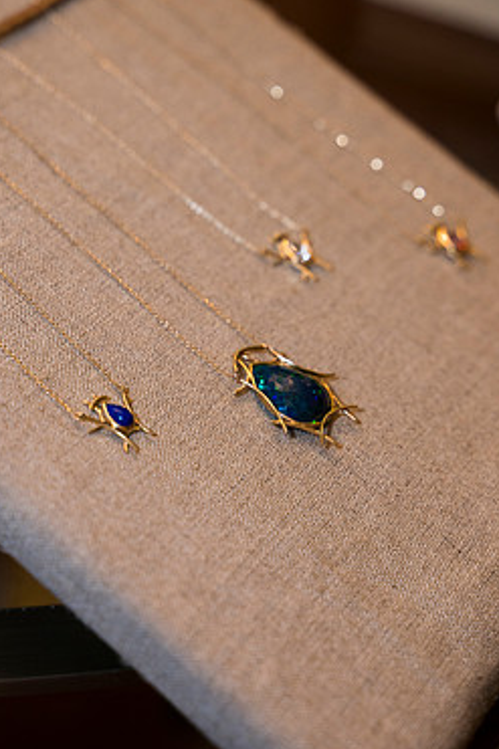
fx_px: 1894
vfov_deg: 22.4
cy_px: 349
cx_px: 212
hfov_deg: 15.0
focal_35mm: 91
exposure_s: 1/80
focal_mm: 75
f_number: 4
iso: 800
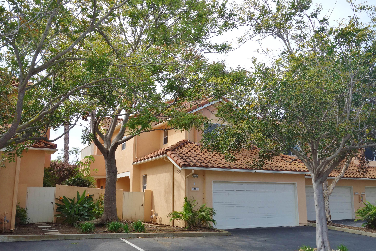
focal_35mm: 34
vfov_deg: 38.9
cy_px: 128
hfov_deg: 55.8
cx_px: 193
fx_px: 355
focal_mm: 12.32
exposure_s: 1/250
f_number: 5.6
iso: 125
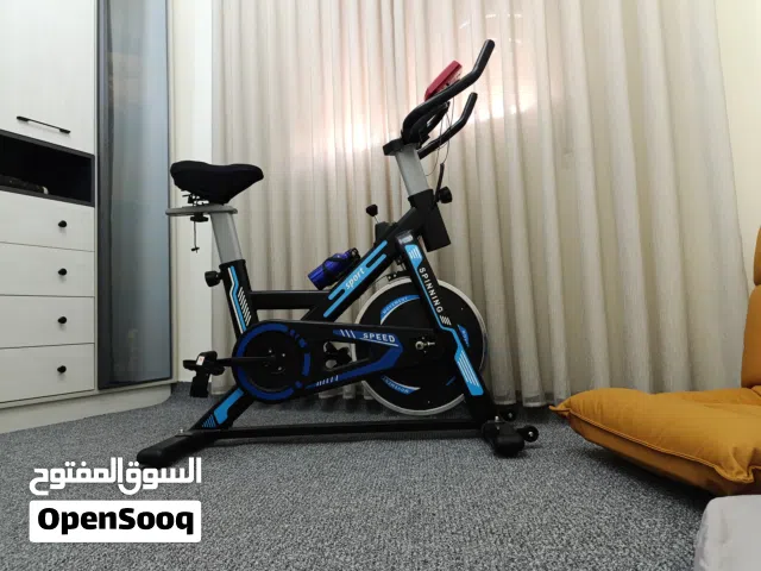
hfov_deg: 73.9
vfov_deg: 58.9
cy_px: 286
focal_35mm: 23
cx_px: 380
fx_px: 506
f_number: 1.6
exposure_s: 1/50
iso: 1000
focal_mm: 6.14
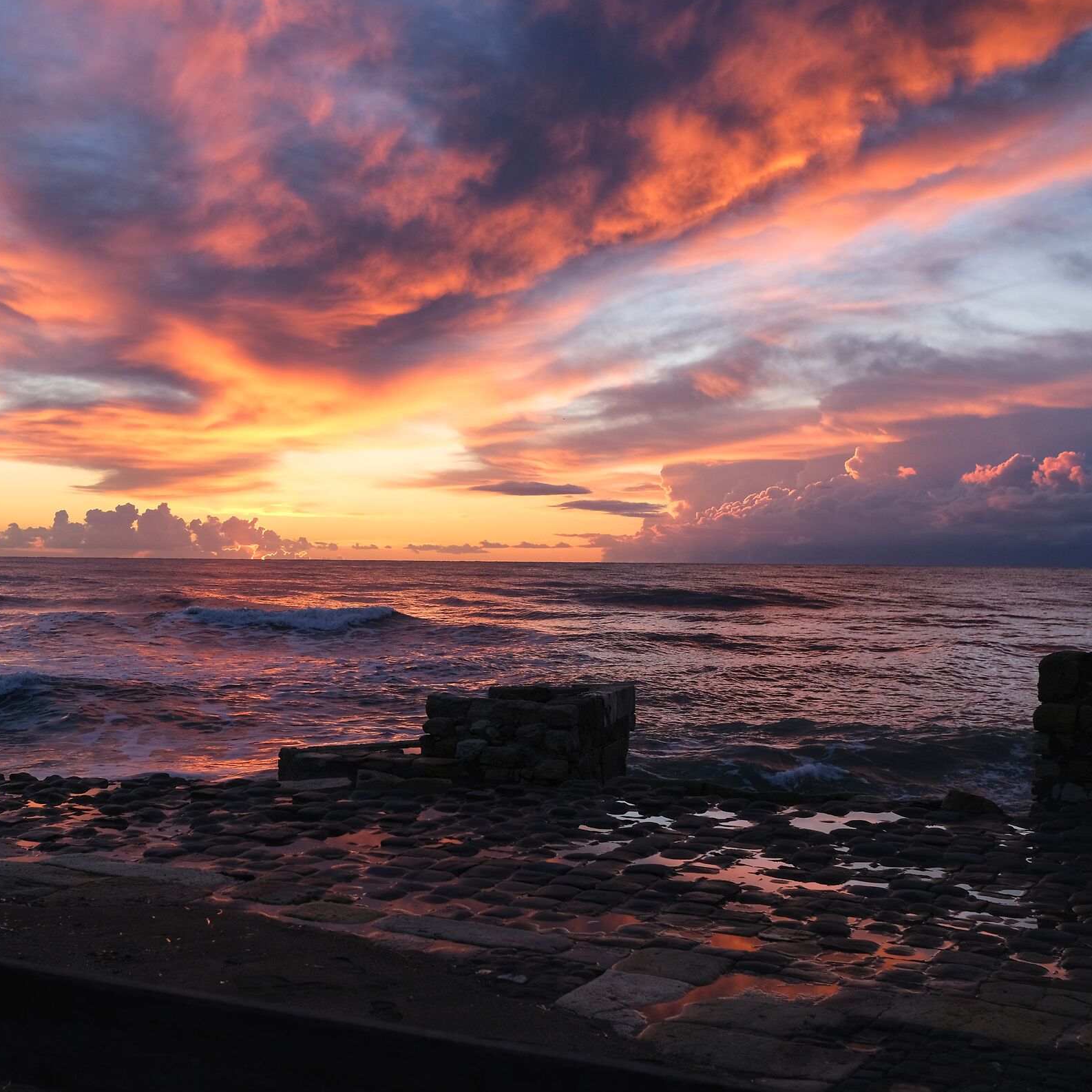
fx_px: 1606
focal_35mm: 45
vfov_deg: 37.6
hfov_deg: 37.1
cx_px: 359
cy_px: 545
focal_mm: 23
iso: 320
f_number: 3.6
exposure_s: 1/240
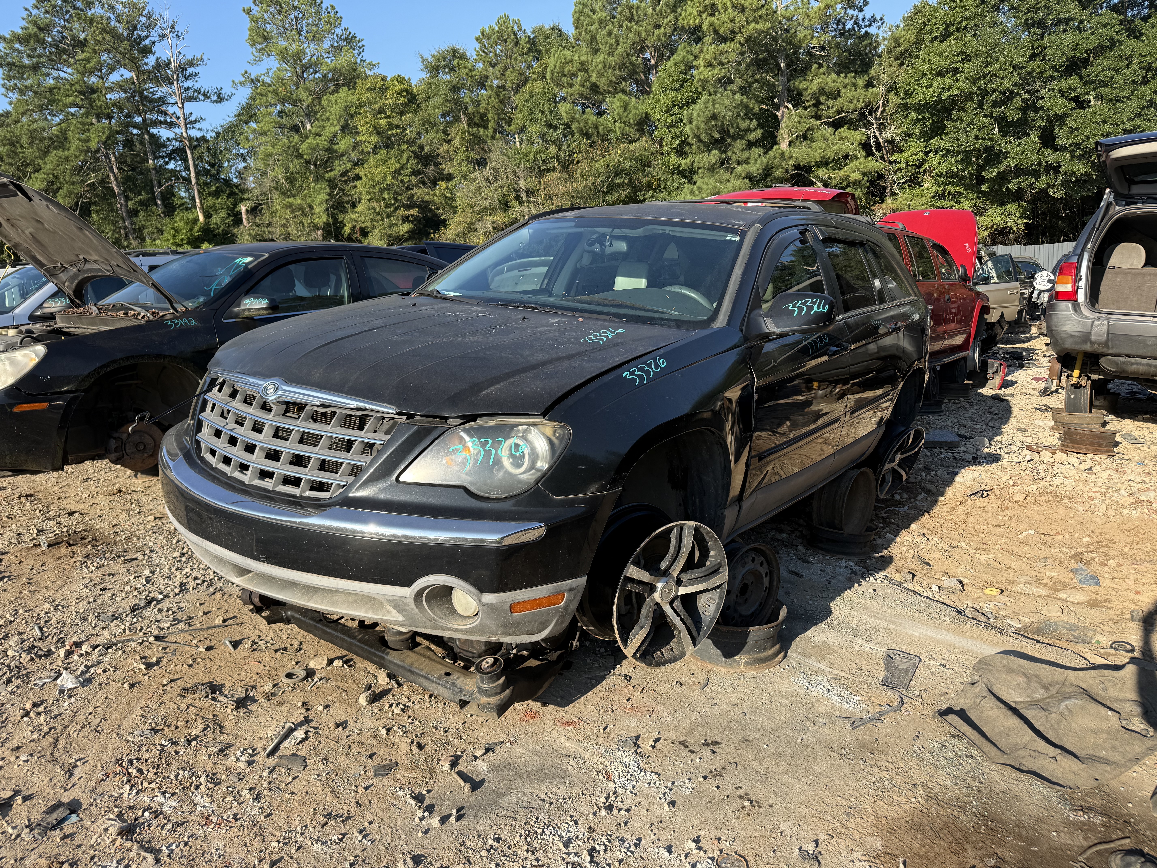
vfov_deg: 56.8
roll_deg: +4.9
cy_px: 434
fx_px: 802
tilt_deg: -7.1
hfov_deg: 71.6
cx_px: 578
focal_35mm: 24
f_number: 1.78
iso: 80
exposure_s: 1/1901
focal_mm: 6.76
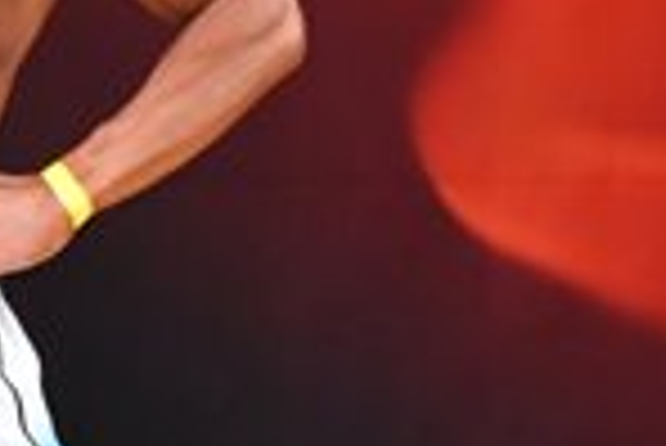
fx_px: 23277
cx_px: -313
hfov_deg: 1.6
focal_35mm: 1257
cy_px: 505
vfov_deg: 1.1
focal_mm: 160
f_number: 5.6
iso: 3200
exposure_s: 1/400
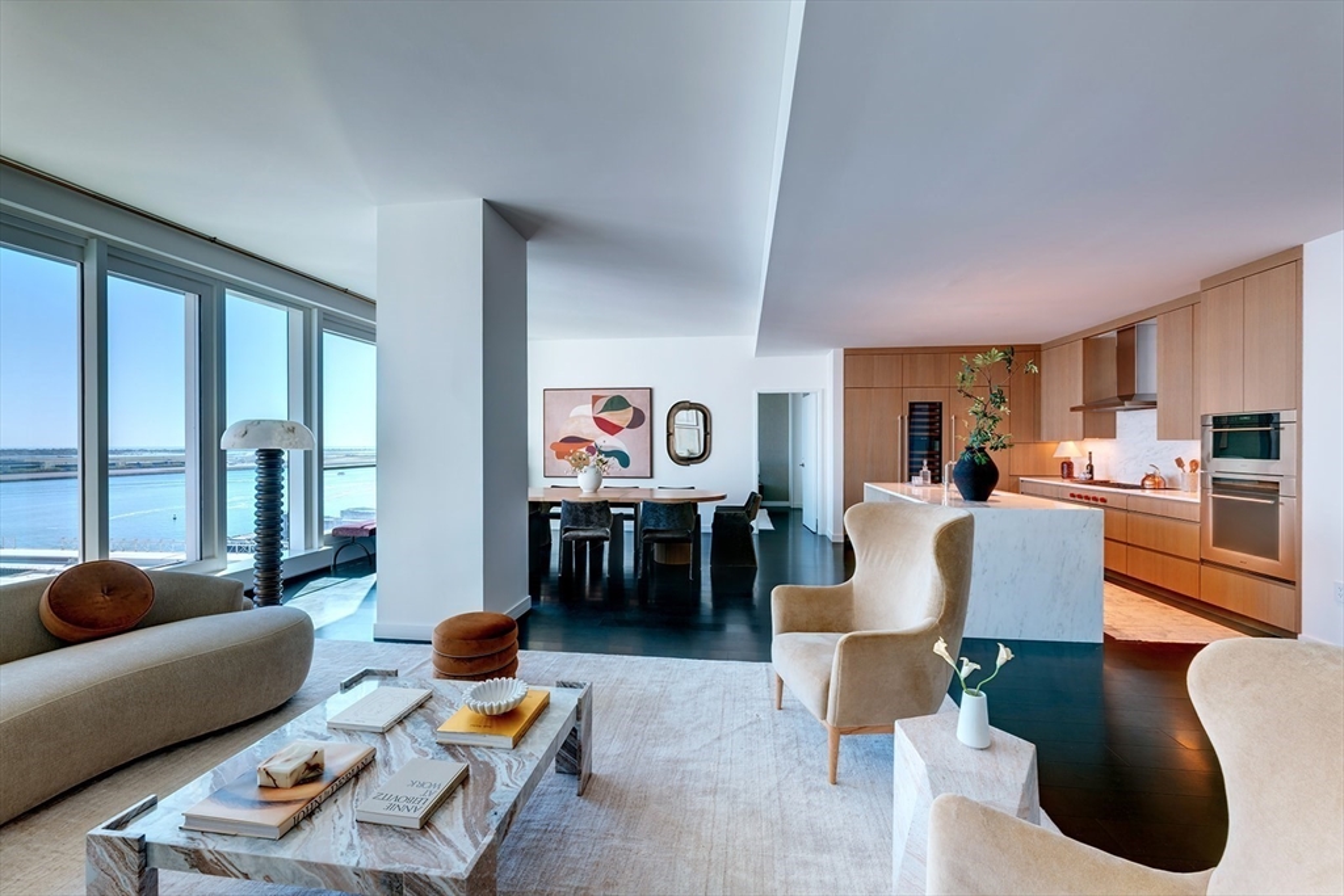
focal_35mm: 14
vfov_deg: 81.2
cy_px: 448
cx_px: 672
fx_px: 523
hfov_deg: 104.2
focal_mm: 14
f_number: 13
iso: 200
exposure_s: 1/13
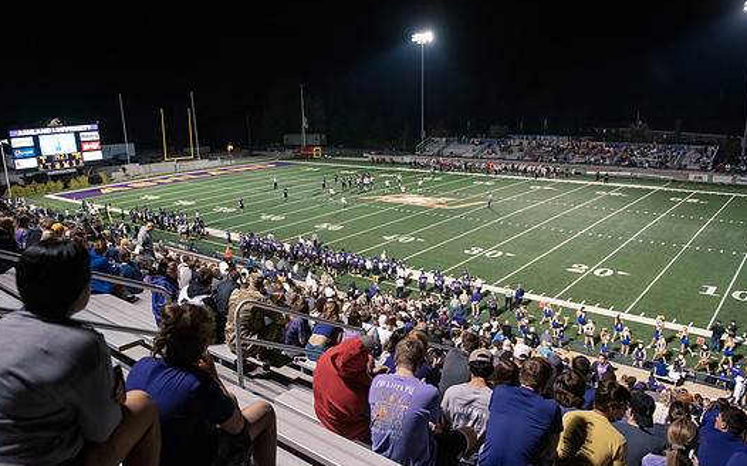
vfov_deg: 45.9
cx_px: 359
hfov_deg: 68.4
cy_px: 255
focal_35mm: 27
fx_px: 549
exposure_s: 1/500
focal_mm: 24
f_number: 3.2
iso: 6400
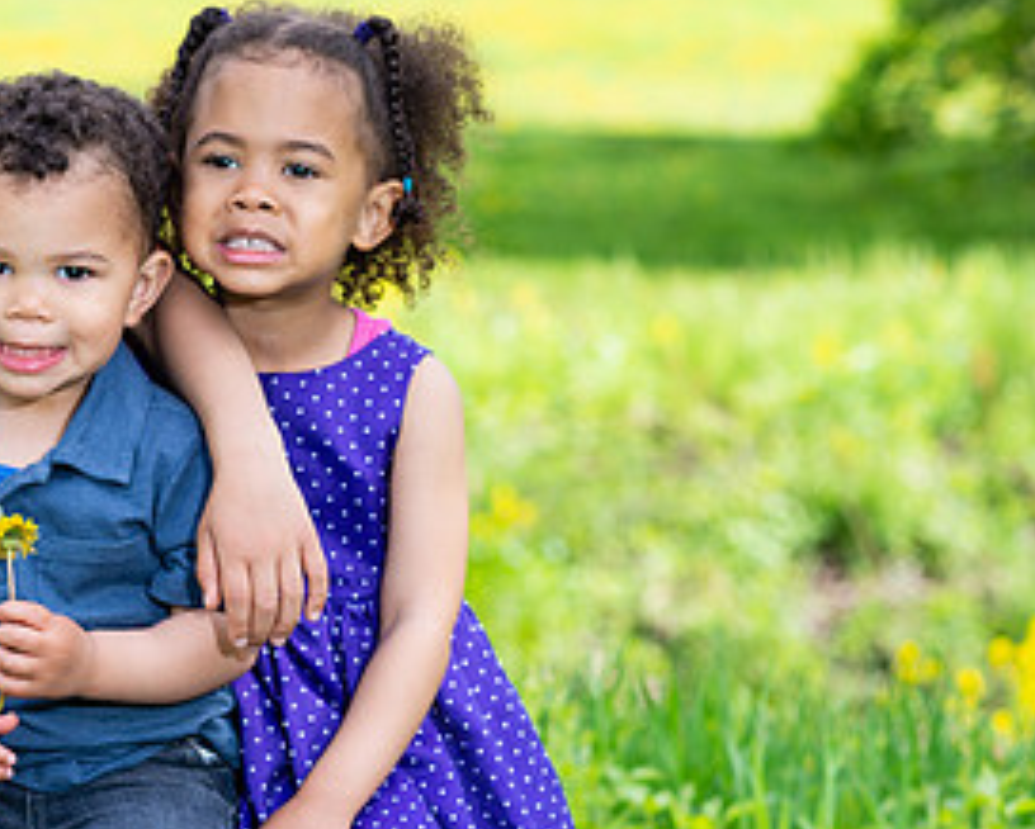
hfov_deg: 11.3
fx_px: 5211
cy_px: 310
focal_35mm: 170
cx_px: 198
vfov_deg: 9.1
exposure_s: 1/200
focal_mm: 85
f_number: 5
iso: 100
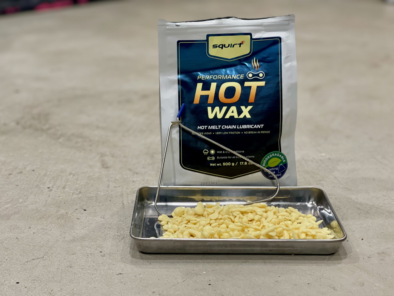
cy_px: 148
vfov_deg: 22.9
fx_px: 728
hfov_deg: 30.3
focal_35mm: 64
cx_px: 197
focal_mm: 7.5
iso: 160
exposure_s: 1/40
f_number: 2.2
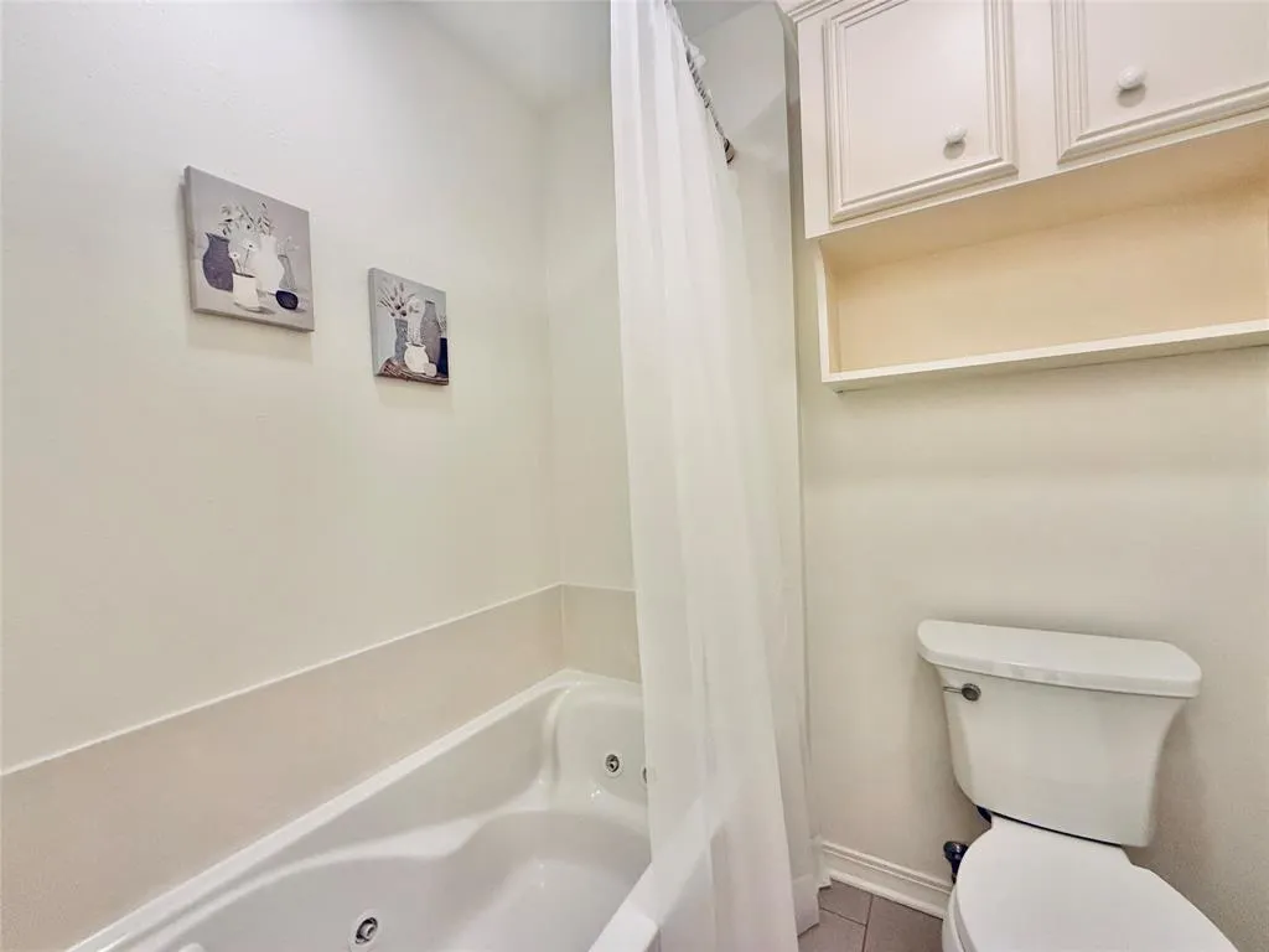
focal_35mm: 14
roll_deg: +2.3
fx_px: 513
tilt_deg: -1.0
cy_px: 476
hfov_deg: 102.1
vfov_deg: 85.7
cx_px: 634
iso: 250
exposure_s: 1/120
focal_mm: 2.22
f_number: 2.2
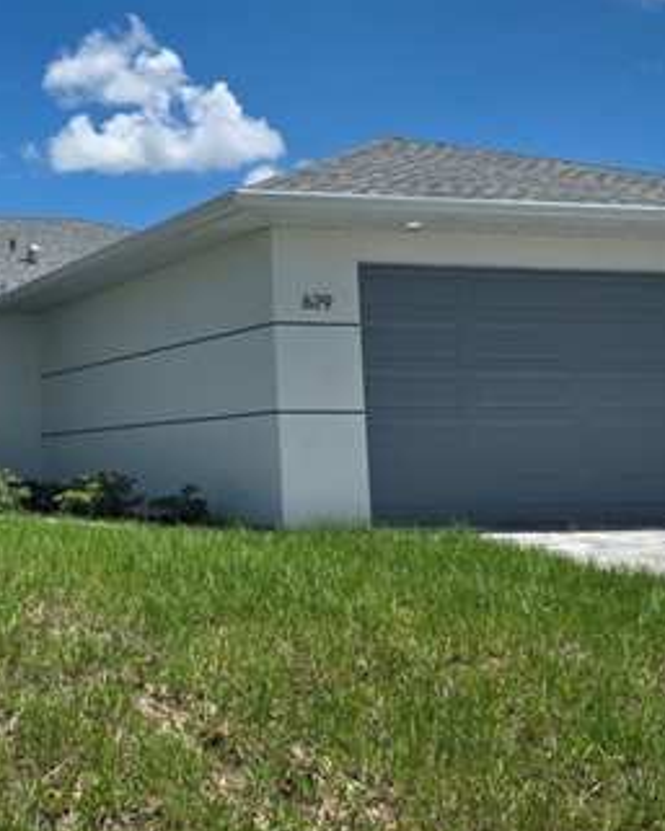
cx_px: -62
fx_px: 1377
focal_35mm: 56
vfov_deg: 33.4
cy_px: 313
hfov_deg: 25.3
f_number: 1.7
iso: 64
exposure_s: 1/7944
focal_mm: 6.25
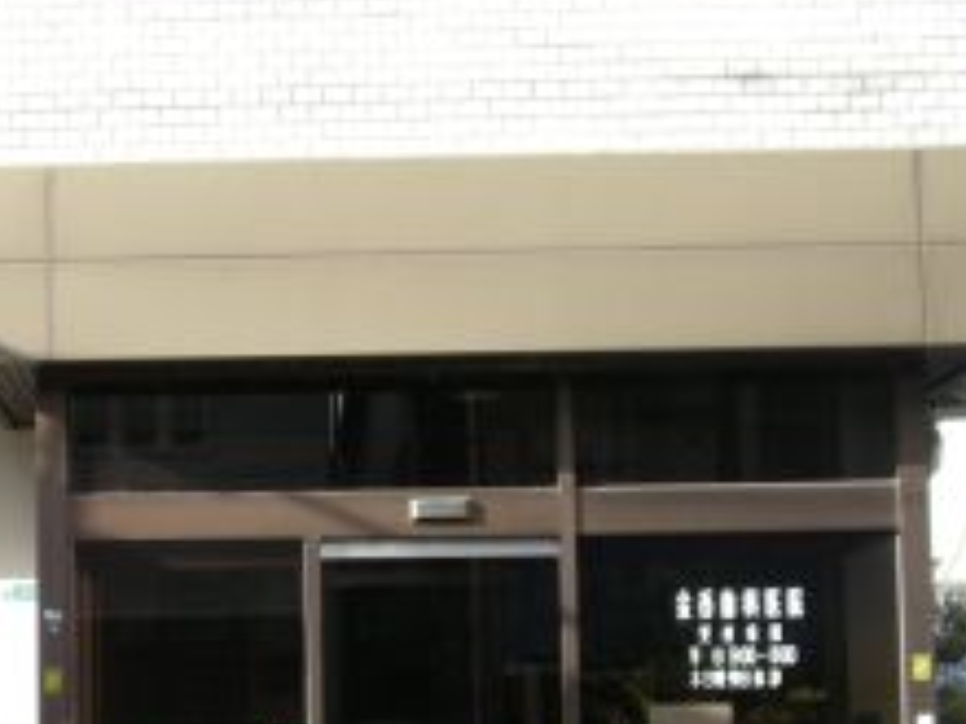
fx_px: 2372
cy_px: 621
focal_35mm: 85
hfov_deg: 22.5
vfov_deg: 17.2
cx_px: 112
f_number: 3.1
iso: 64
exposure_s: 1/175
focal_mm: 9.6
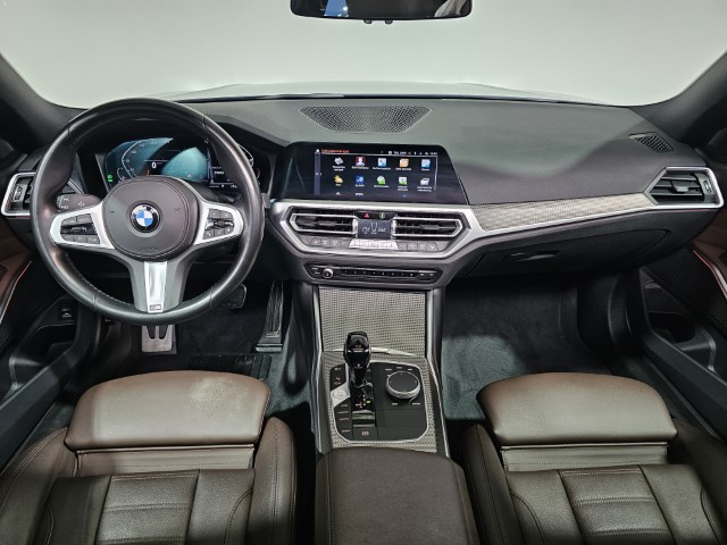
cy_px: 272
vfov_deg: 58.9
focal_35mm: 23
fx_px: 483
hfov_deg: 73.9
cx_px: 364
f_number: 1.7
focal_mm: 6.3
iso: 200
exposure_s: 1/61
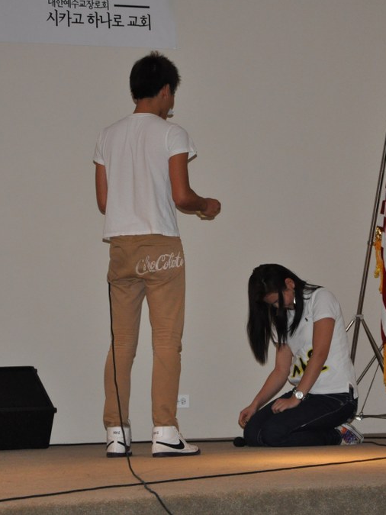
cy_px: 257
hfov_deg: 9.7
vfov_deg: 12.9
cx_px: 230
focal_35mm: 153
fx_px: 2276
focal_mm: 70
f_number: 5.3
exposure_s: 1/60
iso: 1600
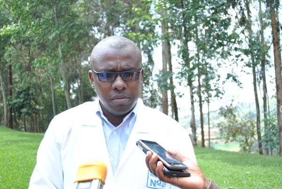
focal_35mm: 36
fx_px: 282
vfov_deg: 37.0
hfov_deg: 53.1
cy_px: 94
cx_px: 141
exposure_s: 1/125
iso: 100
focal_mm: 24
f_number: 4
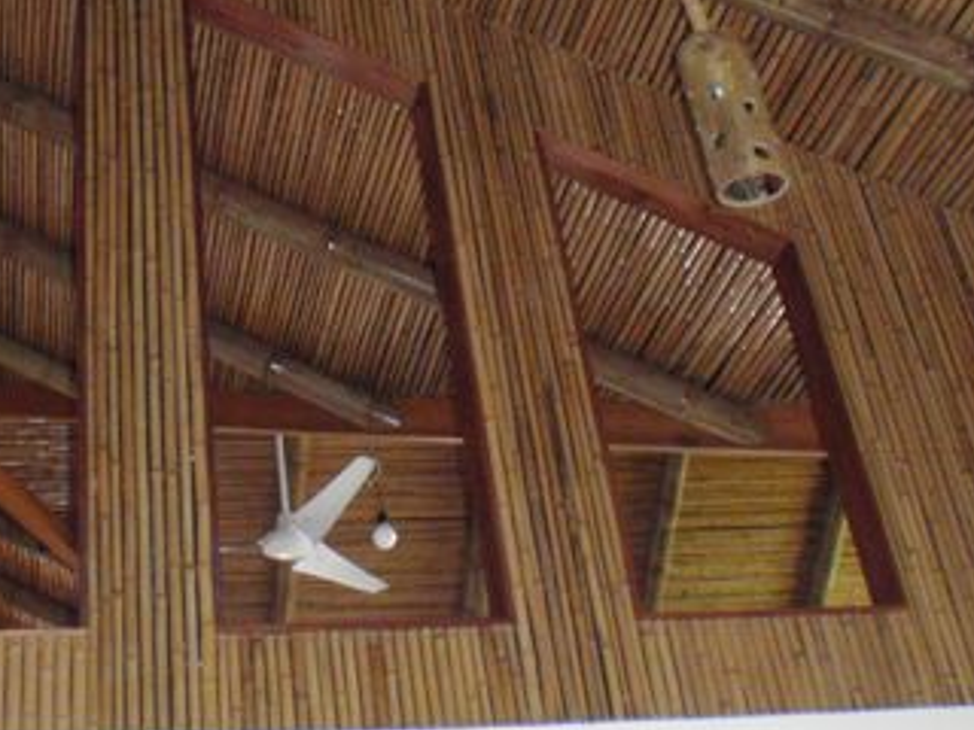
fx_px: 1576
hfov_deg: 33.7
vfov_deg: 25.1
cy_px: 33
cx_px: 244
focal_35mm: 56
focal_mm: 5
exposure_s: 1/30
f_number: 3.5
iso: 500
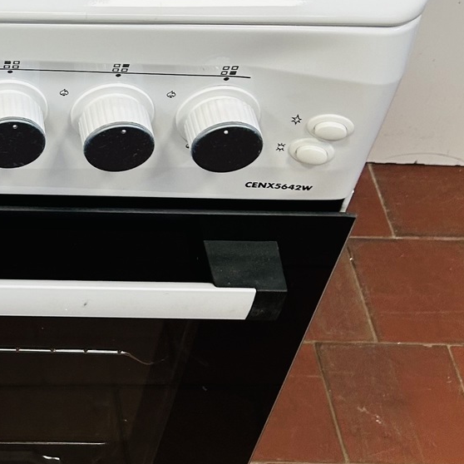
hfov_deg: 19.4
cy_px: 44
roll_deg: -1.9
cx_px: -126
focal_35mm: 83
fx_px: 1259
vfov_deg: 20.5
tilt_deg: -43.1
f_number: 1.5
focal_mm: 5.7
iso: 64
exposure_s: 1/50
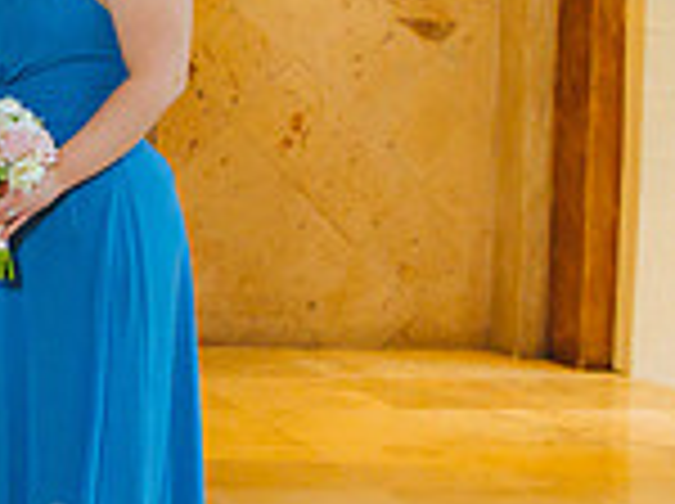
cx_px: -616
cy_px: 90
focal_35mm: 108
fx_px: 2103
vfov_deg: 13.6
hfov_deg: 15.2
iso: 4000
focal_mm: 29
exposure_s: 1/160
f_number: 4
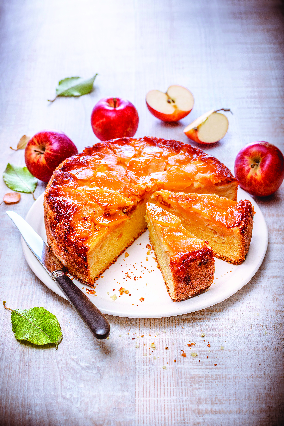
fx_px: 922
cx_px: 142
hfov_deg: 17.5
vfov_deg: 26.0
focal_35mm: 78
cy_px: 213
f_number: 8
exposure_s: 1/80
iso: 100
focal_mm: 78
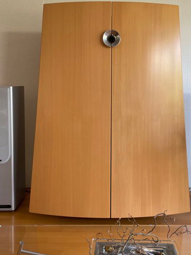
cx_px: 109
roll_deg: -0.9
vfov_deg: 48.7
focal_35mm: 38
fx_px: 280
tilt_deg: -3.2
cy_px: 102
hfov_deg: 37.6
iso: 125
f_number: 1.6
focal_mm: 4.2
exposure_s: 1/109
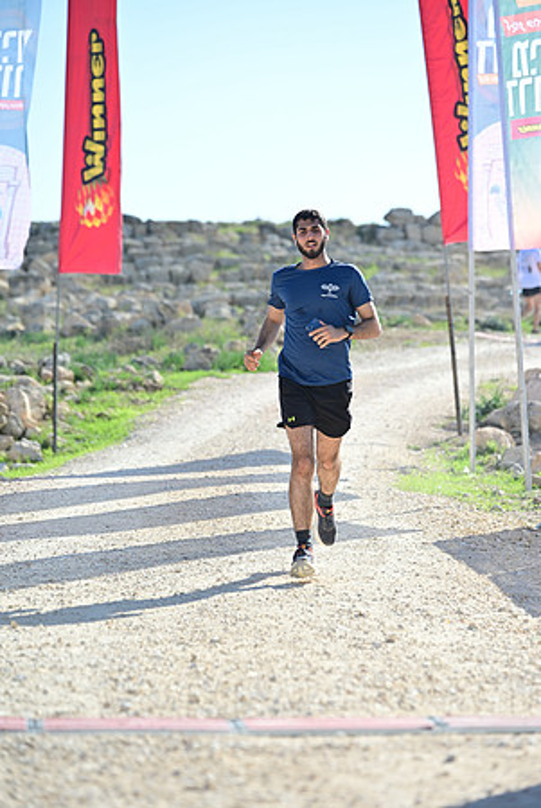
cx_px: 270
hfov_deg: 11.2
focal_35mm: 123
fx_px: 2766
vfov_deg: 16.6
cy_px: 404
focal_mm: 123
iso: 280
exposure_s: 1/2000
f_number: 3.5
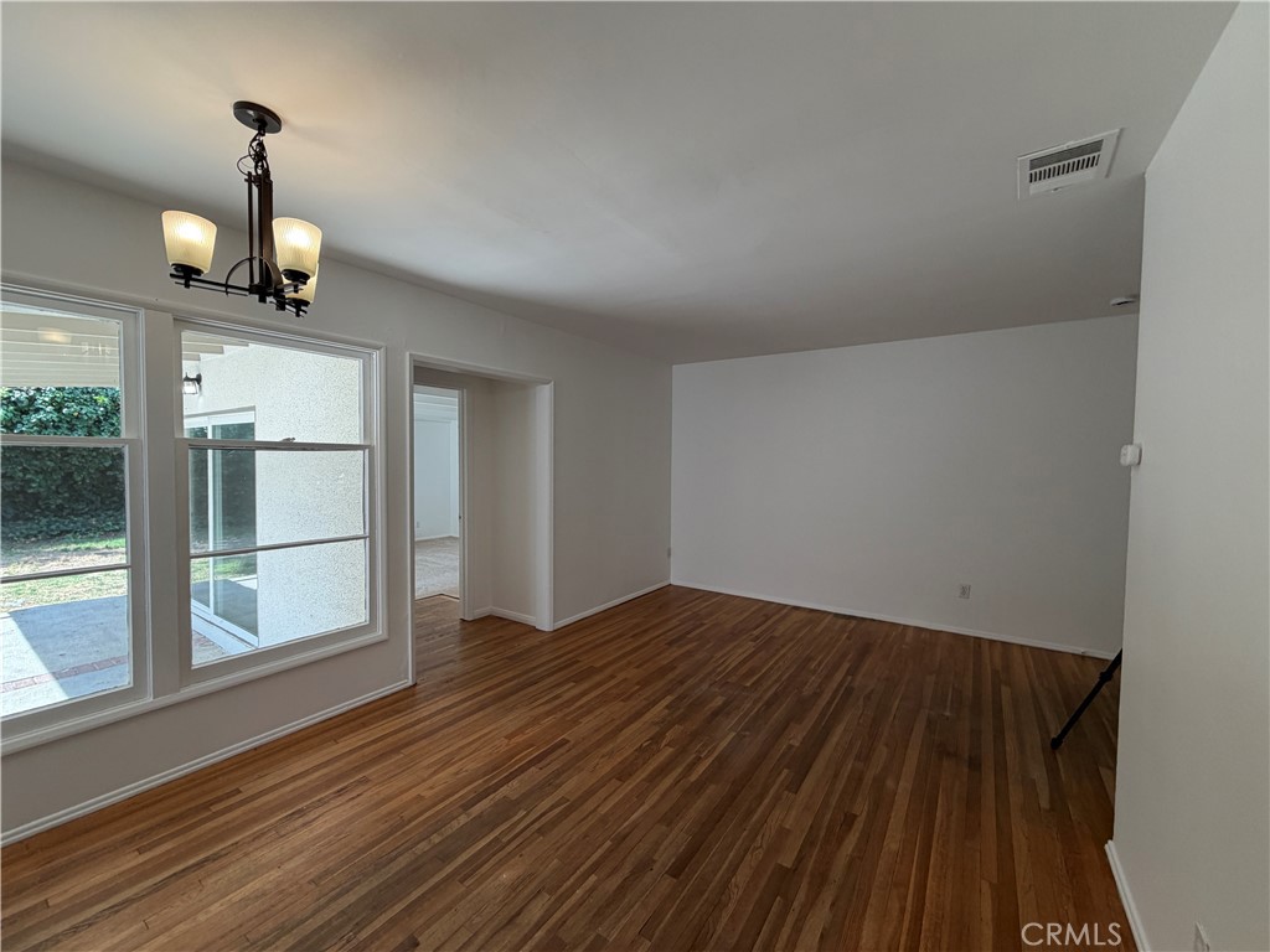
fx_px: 514
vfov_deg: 85.7
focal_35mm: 14
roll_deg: +0.2
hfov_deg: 102.1
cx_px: 635
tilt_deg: +0.2
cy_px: 476
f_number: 2.2
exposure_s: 1/120
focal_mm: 2.22
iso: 100
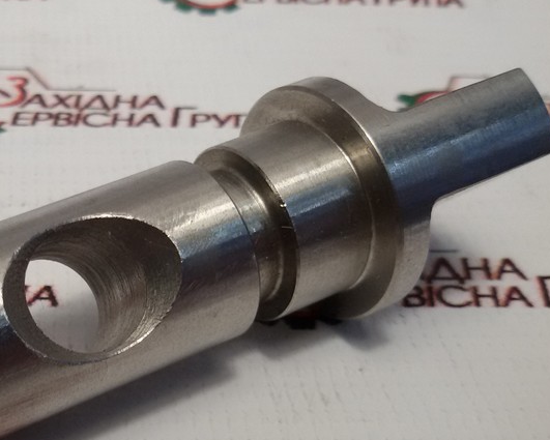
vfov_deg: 26.4
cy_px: 314
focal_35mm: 57
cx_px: 70
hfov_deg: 31.7
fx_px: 928
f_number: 2.4
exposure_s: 1/100
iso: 64
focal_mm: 2.93
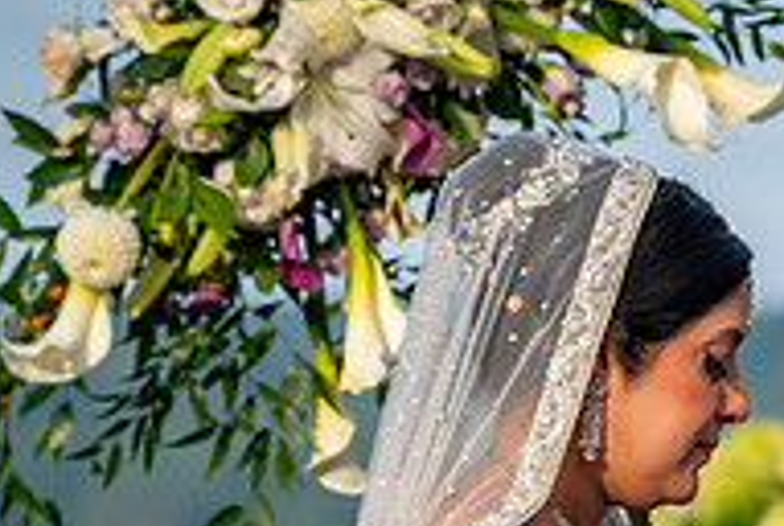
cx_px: 930
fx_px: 9880
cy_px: 580
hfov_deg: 4.5
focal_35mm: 453
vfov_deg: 3.0
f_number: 4.5
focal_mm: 140
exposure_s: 1/1000
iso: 160
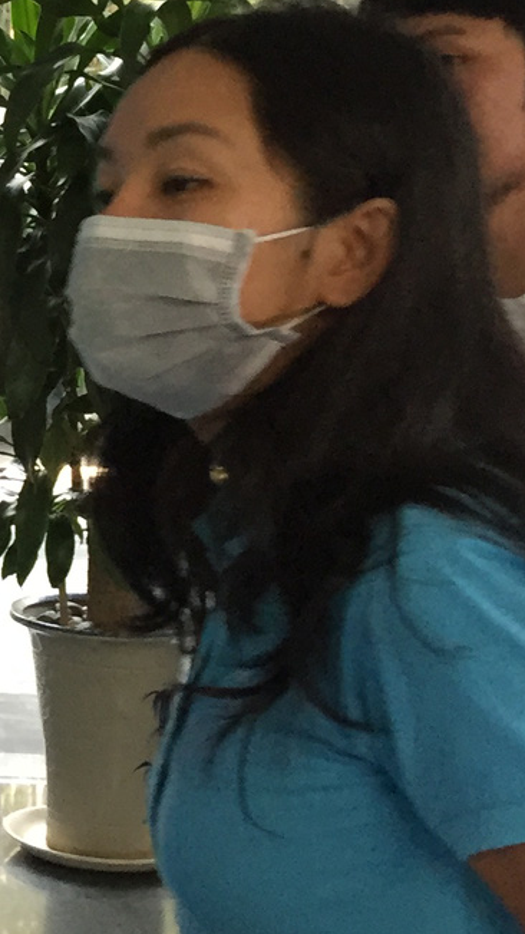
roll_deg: +0.0
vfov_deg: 22.0
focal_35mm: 97
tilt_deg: -7.4
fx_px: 2402
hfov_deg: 10.4
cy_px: 383
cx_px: -826
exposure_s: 1/33
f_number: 2.2
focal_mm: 4.15
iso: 64
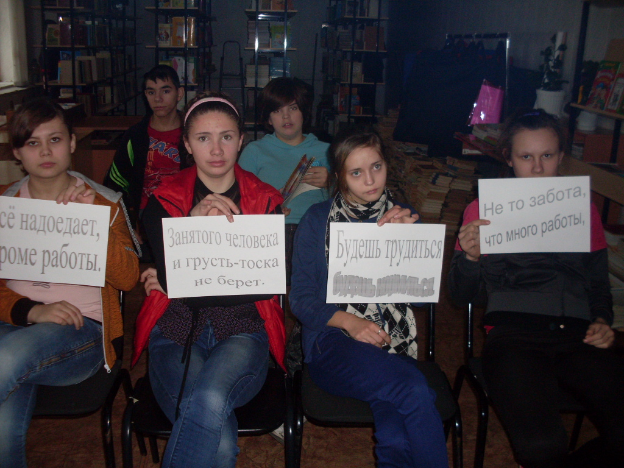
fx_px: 685
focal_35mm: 38
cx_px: 312
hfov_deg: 49.0
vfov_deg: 37.7
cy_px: 234
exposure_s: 1/45
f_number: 2.8
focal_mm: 6.3
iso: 100
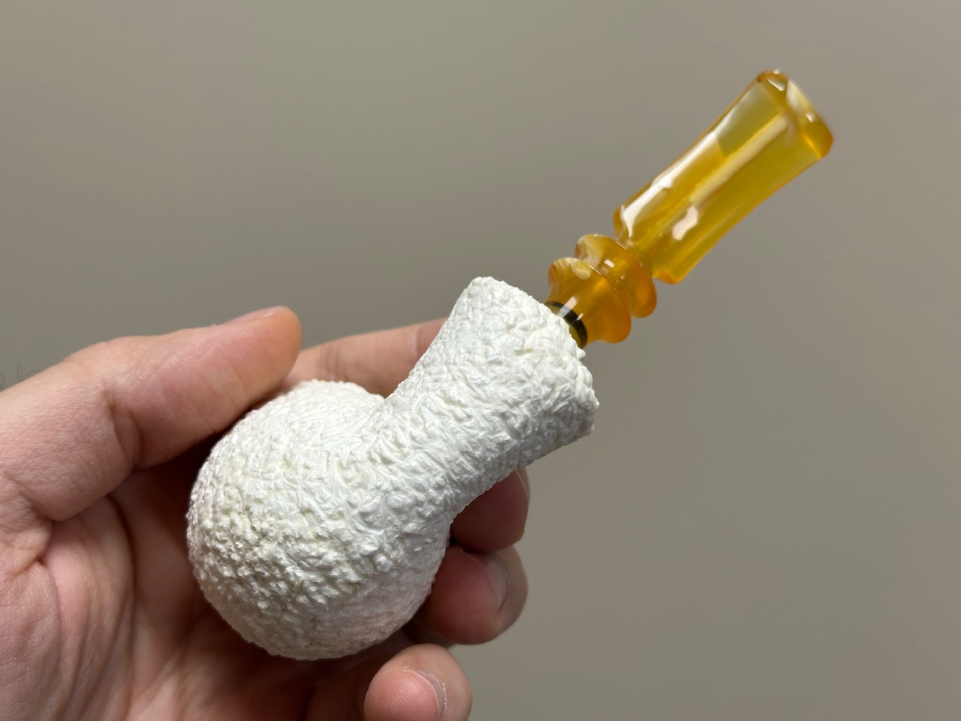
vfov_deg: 30.3
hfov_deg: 39.7
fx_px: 1333
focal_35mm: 48
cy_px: 360
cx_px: 480
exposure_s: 1/100
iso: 50
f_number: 1.78
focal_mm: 6.86
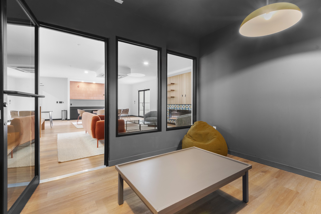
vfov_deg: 73.8
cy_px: 107
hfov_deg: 96.7
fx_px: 143
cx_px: 160
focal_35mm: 16
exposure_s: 10
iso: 500
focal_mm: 16
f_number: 22
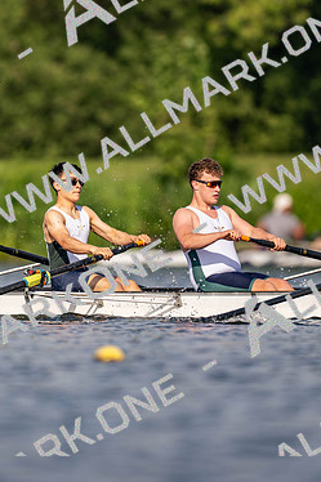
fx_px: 12463
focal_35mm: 931
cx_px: 134
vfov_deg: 2.2
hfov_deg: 1.5
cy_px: 235
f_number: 4
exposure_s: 1/2500
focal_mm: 600
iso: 250
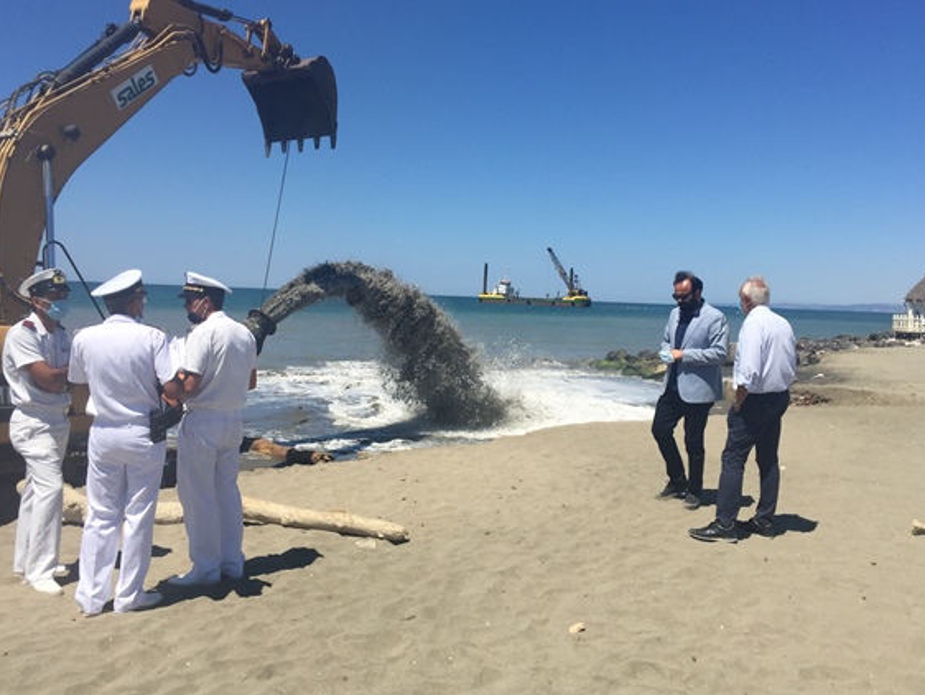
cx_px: 458
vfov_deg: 43.0
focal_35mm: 33
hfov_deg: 55.3
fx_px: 882
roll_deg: -2.4
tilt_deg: -1.4
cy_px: 343
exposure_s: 1/3049
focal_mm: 4.15
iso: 32
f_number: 2.2
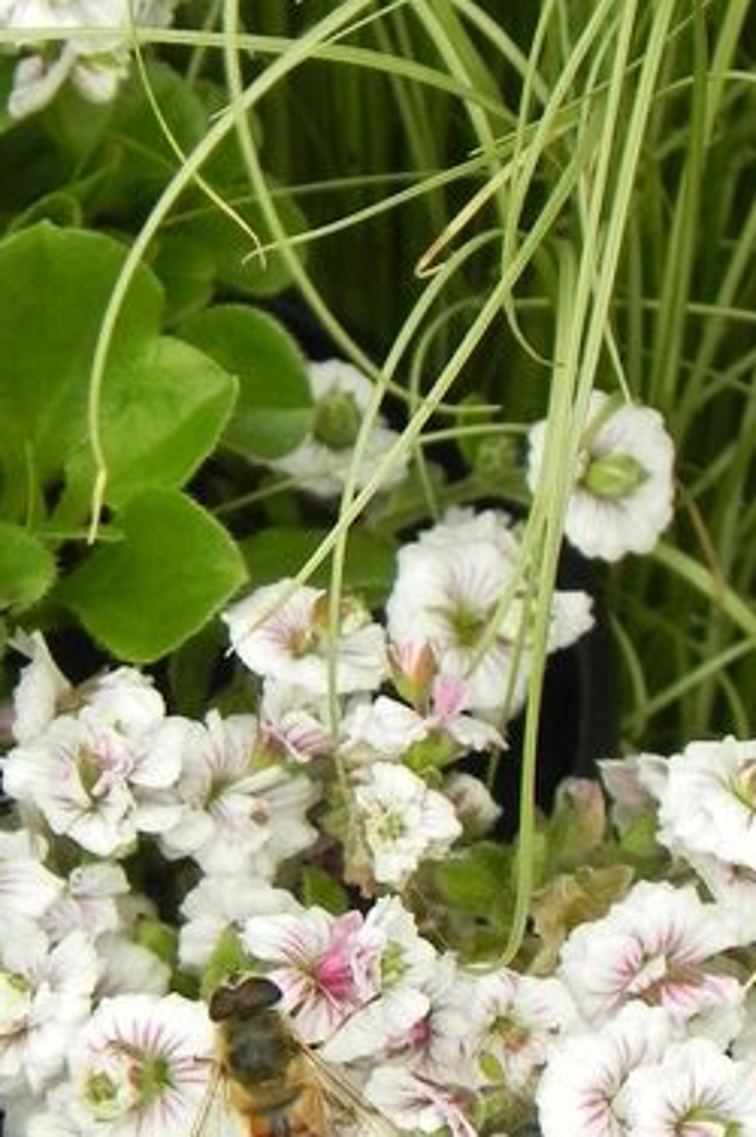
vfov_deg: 3.8
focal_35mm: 547
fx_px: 17261
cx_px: 48
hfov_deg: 2.5
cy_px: 429
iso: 160
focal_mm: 44
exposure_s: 1/400
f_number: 5
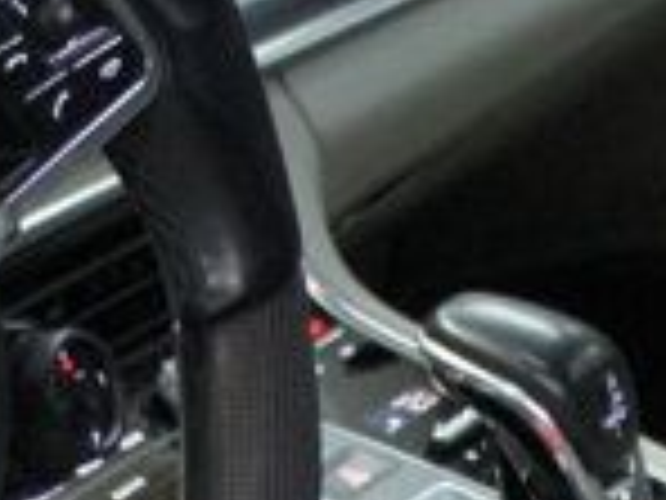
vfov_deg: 7.9
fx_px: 3444
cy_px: 1027
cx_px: 508
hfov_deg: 11.0
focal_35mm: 179
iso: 1600
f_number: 3.5
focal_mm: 18
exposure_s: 1/60
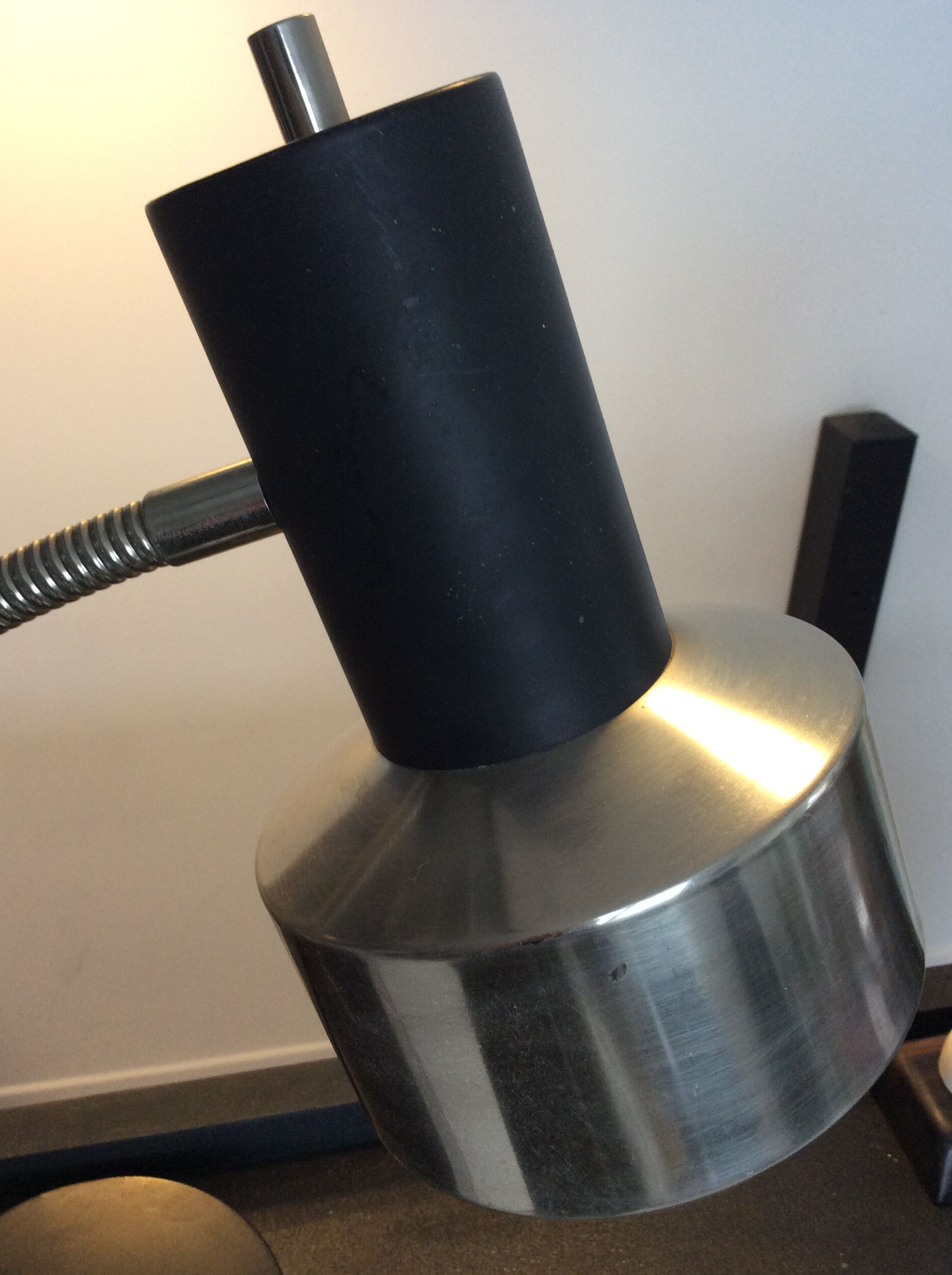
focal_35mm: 33
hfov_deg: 42.8
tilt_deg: -29.3
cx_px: 472
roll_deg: -1.3
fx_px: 1213
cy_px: 649
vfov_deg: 55.4
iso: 100
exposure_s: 1/25
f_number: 2.4
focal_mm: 3.3
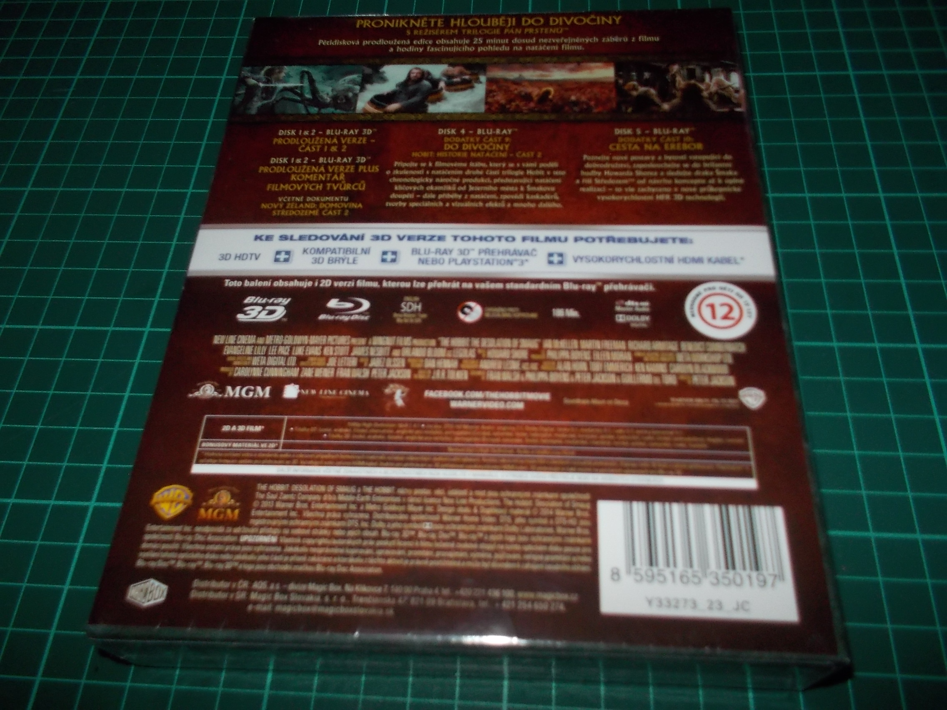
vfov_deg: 48.2
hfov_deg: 61.7
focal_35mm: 29
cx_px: 474
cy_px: 355
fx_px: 793
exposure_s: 1/30
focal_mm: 4.1
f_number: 3.3
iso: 200
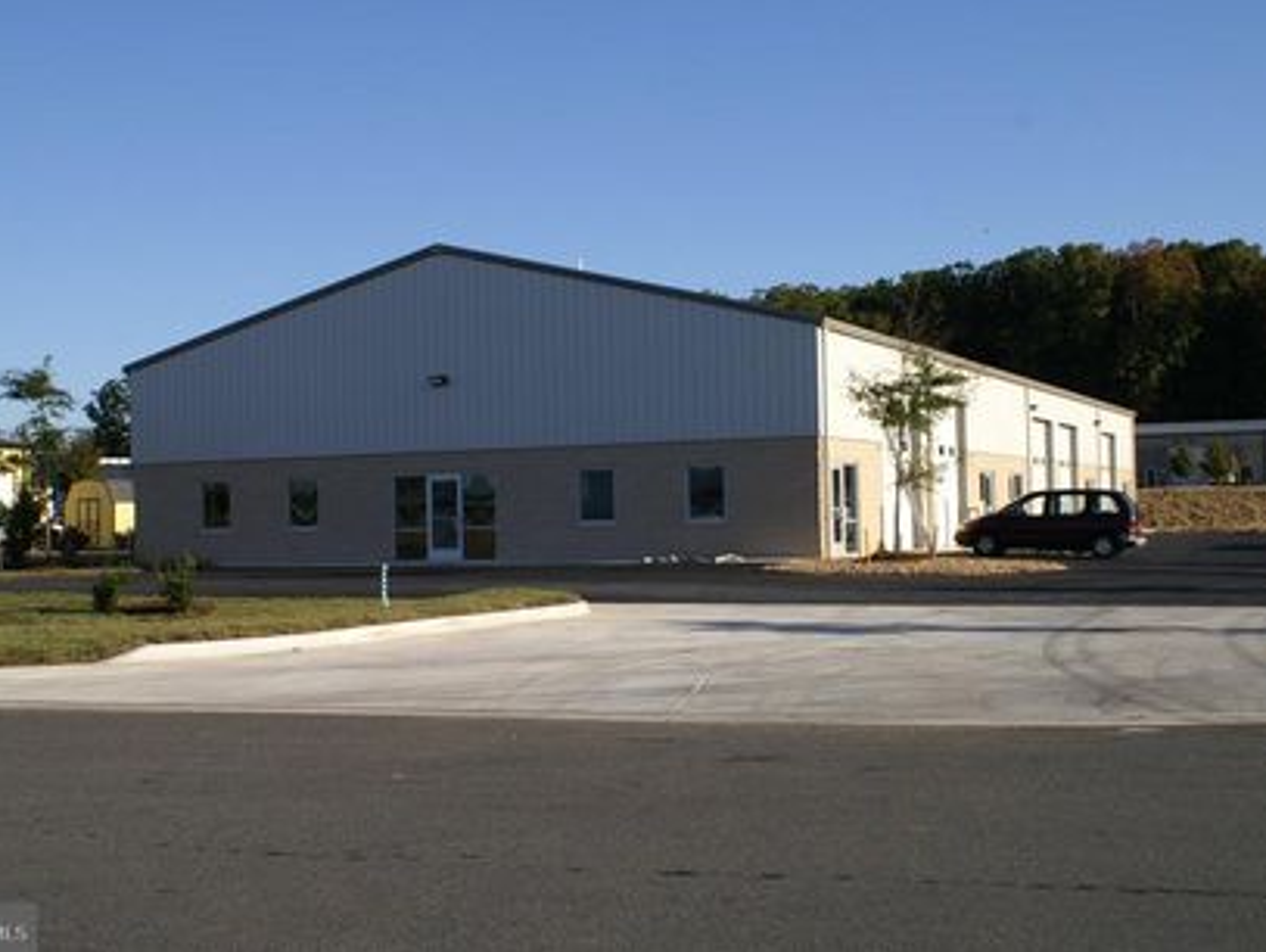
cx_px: 647
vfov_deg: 31.6
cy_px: 440
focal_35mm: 46
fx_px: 1684
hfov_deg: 41.2
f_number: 11
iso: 100
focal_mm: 26
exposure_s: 1/125
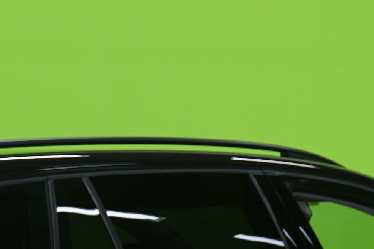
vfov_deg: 6.1
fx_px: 2316
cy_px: 300
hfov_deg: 9.2
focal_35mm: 223
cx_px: 88
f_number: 5
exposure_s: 1/10
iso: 400
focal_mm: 55
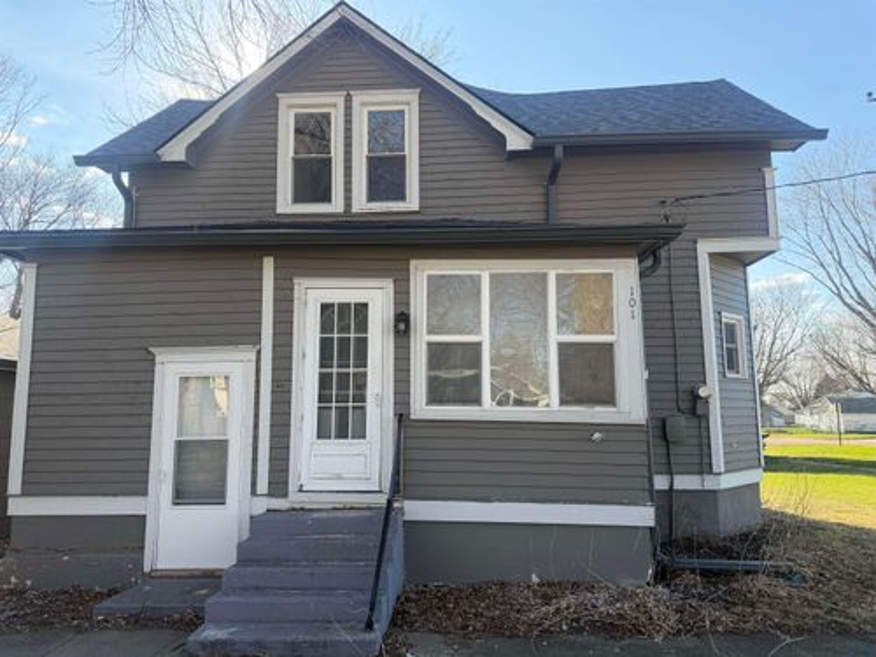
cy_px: 328
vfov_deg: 56.8
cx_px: 438
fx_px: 607
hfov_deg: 71.6
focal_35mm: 24
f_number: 1.78
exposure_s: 1/1174
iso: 100
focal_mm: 6.76
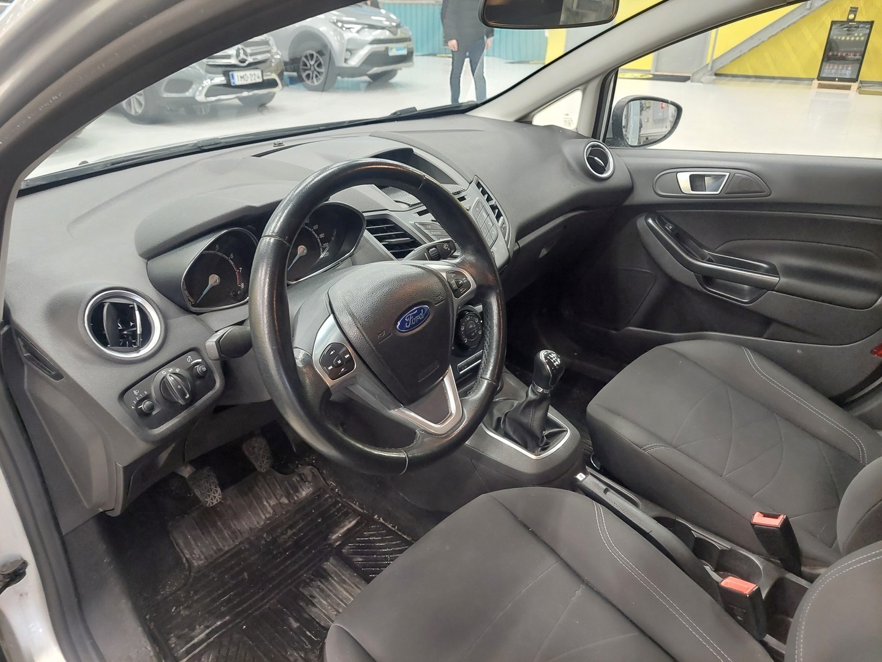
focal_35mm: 25
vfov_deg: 54.9
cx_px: 441
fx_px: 637
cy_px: 331
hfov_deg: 69.4
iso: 400
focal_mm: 5.23
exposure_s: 1/25
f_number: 1.8
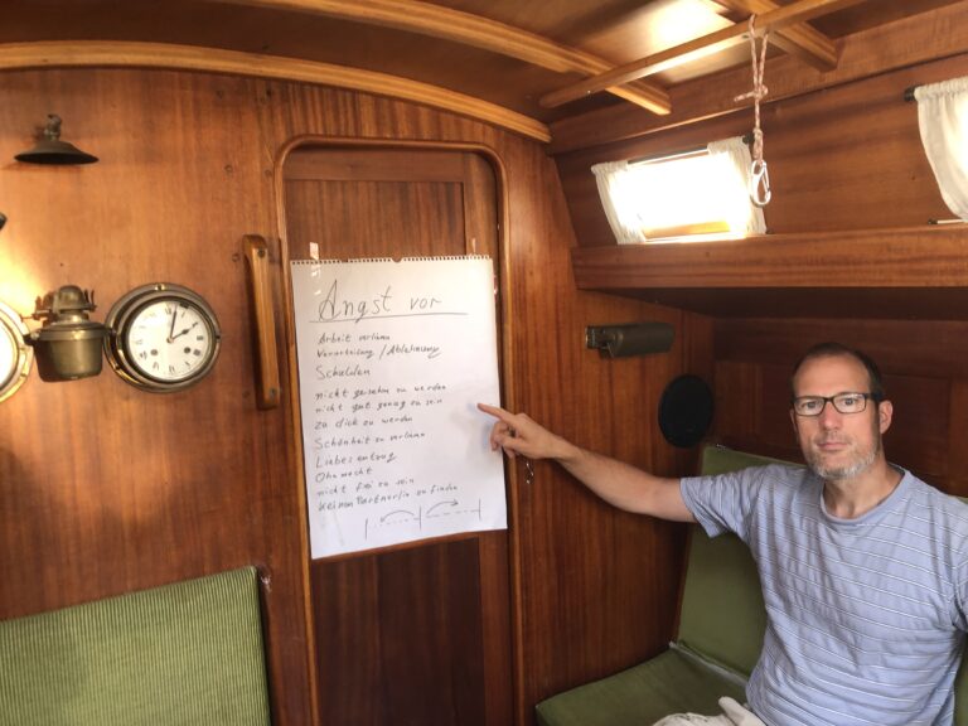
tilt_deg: -8.6
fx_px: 783
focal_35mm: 28
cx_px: 484
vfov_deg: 49.7
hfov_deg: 63.4
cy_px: 363
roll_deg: +3.1
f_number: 1.8
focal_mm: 3.99
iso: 40
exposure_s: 1/20
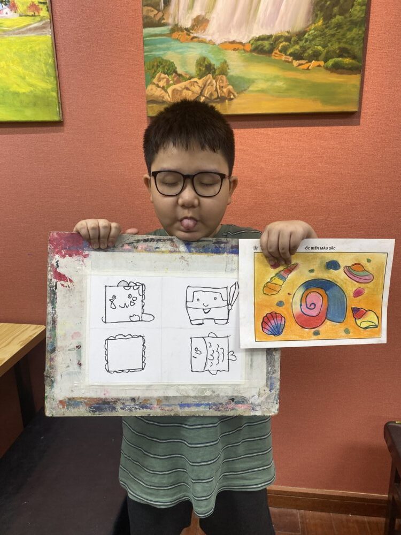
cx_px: 200
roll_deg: +0.3
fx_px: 402
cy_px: 268
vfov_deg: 67.3
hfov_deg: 53.1
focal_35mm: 26
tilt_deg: -16.2
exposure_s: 1/100
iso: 80
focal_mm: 4.25
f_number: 1.8
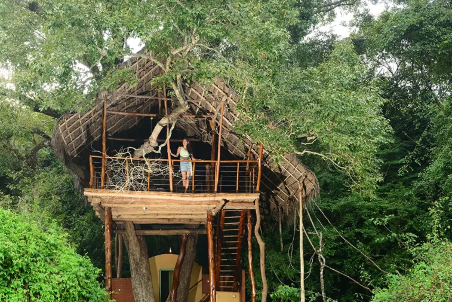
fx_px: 578
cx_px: 203
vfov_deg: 29.0
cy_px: 203
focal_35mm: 46
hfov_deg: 42.7
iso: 320
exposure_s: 1/125
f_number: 5.6
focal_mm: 34
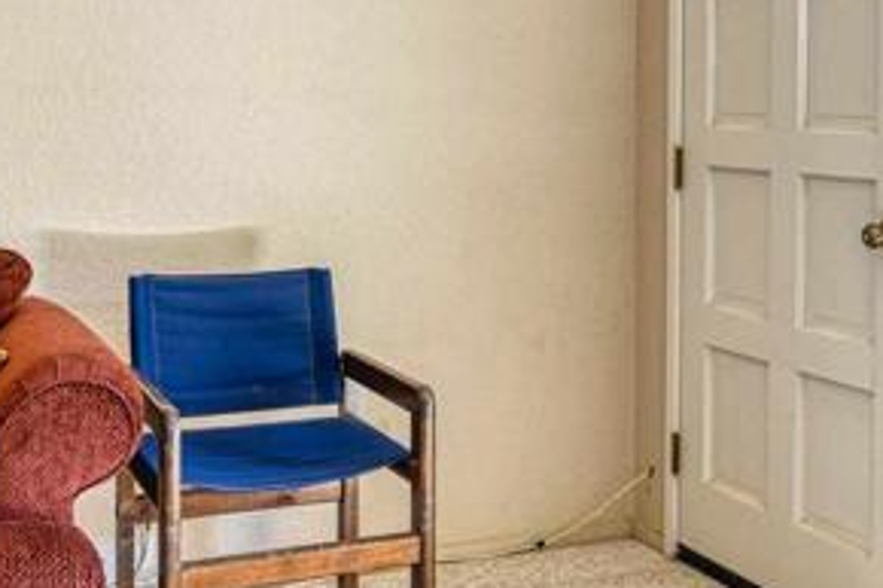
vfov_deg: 25.1
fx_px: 1299
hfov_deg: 37.5
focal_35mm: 53
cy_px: 129
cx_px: 399
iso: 100
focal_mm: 15
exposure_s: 1/15
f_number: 2.8
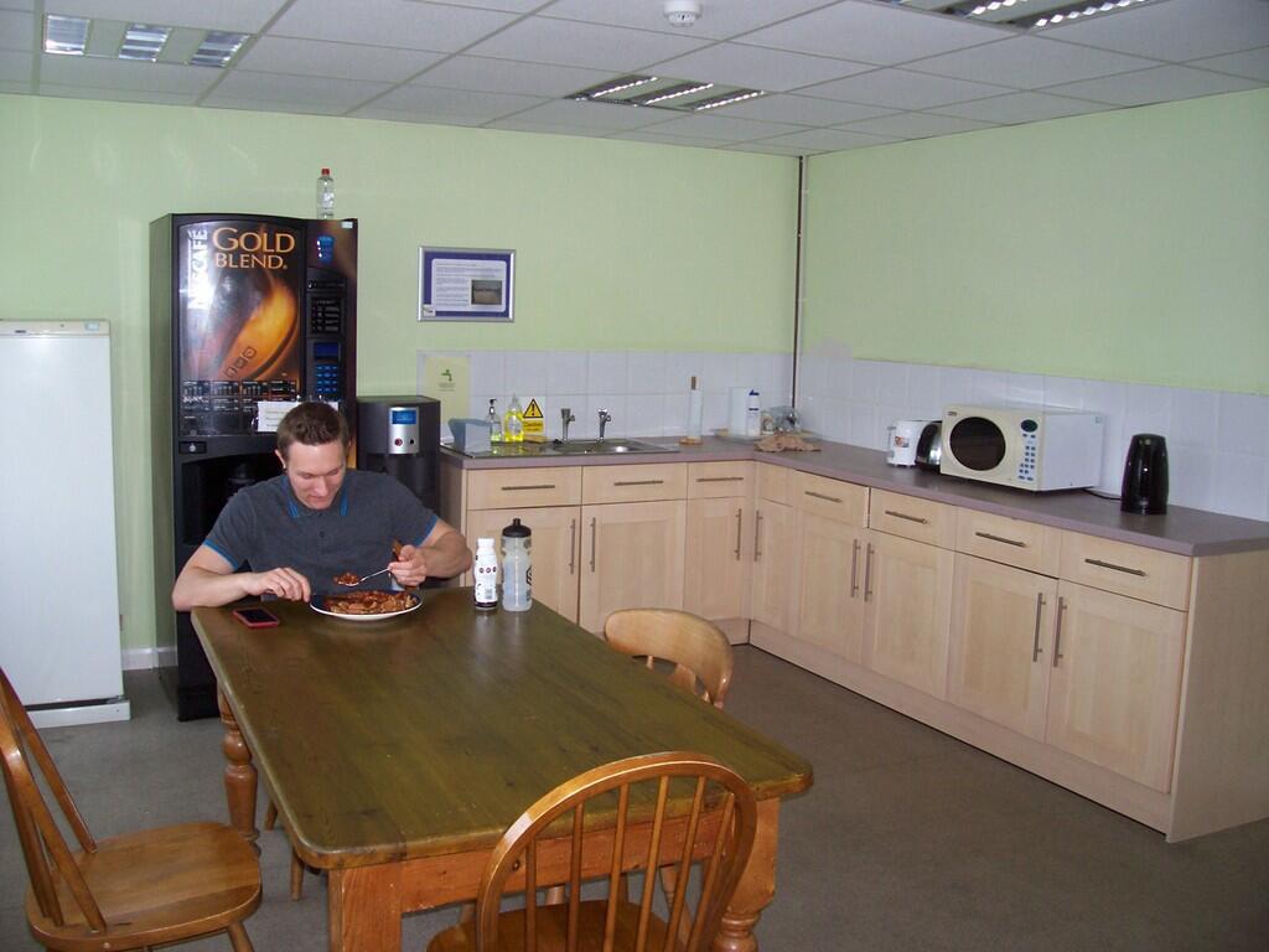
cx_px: 634
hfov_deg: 54.0
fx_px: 1246
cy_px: 476
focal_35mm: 34
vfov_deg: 41.8
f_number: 2.7
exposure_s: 1/64
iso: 80
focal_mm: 5.6
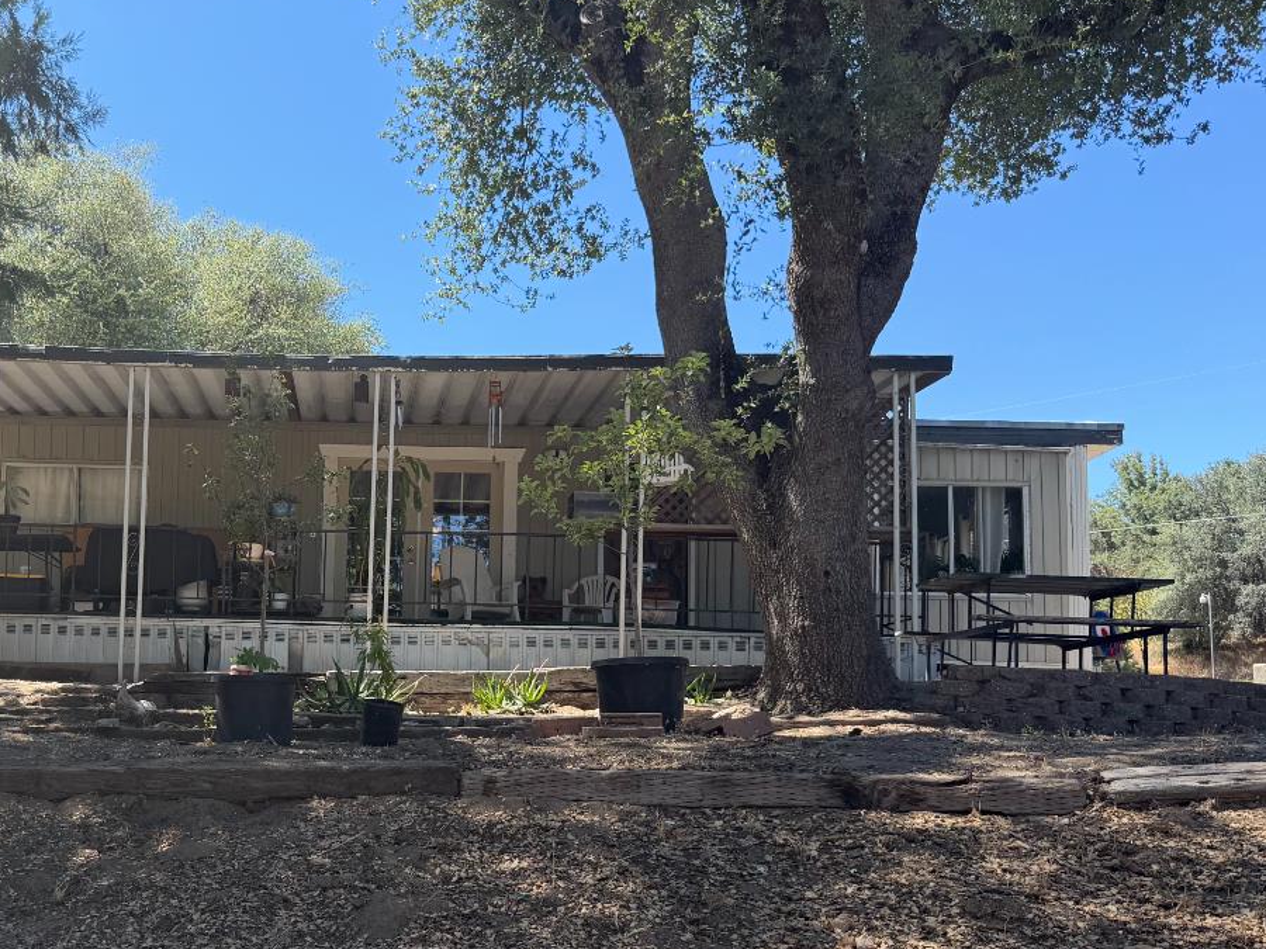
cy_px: 660
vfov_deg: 35.5
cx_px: 301
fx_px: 1463
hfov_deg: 45.0
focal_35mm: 40
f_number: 1.78
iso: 100
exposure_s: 1/1139
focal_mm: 6.76
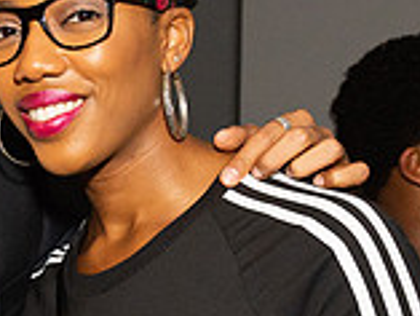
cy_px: 317
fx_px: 1615
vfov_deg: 11.1
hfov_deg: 13.9
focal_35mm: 133
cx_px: -206
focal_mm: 27
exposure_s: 1/640
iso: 1600
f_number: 4
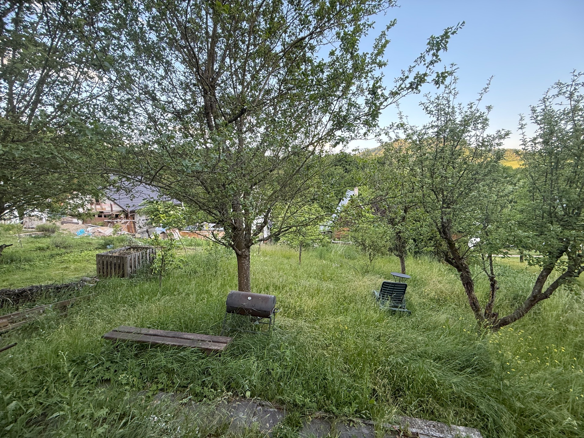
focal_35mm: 14
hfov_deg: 102.1
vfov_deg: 85.7
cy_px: 219
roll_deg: +1.2
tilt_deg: -8.3
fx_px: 236
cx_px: 292
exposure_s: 1/99
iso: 80
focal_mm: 2.22
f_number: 2.2
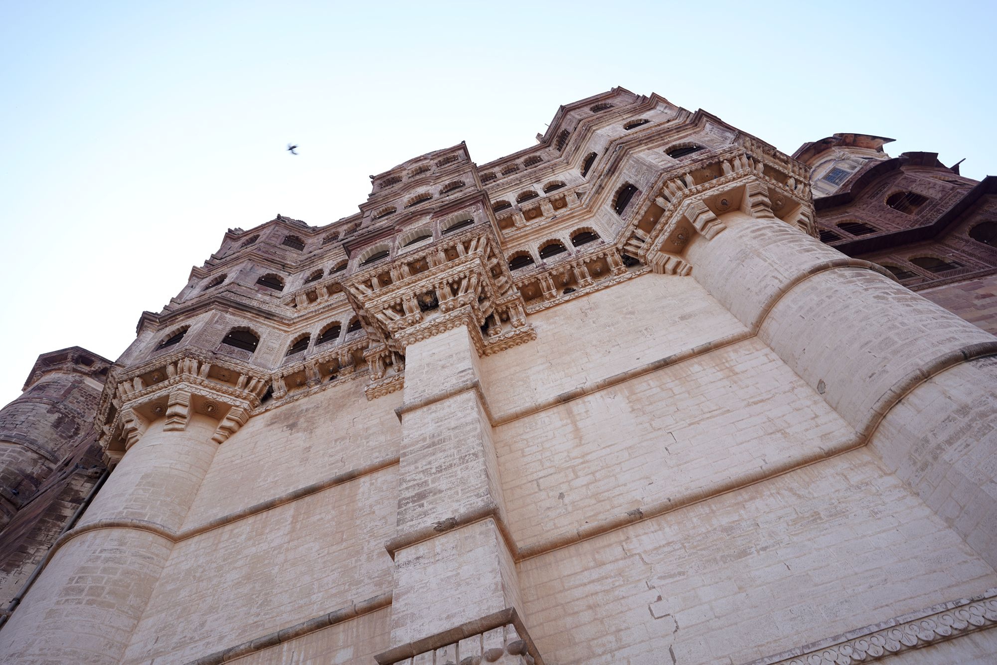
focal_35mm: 24
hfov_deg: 73.7
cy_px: 332
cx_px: 498
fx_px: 665
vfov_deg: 53.1
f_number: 7.1
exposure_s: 1/100
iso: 100
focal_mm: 24
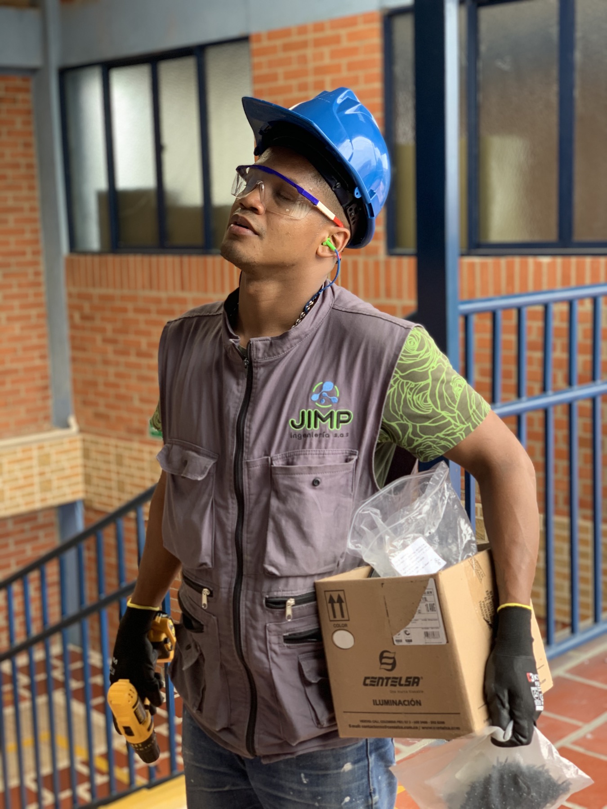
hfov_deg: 28.0
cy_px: 404
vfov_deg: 36.8
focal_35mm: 52
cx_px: 304
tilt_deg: -8.4
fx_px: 1216
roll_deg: +2.8
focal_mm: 6
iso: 50
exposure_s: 1/122
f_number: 2.4
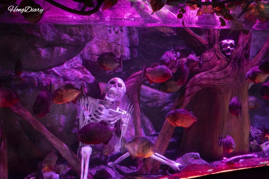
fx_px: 314
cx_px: 134
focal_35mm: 42
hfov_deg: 46.4
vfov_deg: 31.9
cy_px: 90
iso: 12800
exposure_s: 1/60
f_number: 5.6
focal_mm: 42
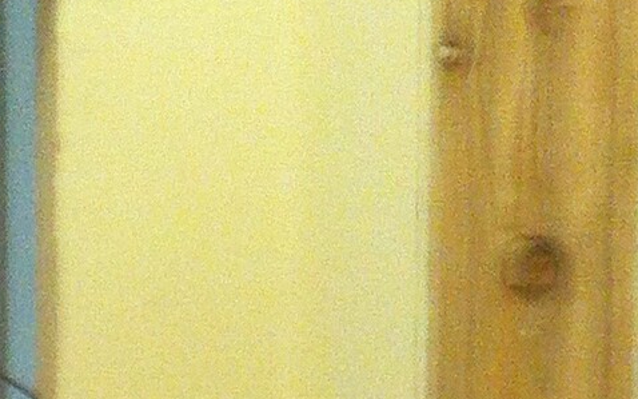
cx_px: -651
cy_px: 1625
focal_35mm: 201
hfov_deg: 9.7
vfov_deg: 5.6
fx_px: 3496
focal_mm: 3.85
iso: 125
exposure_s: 1/15
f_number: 2.8
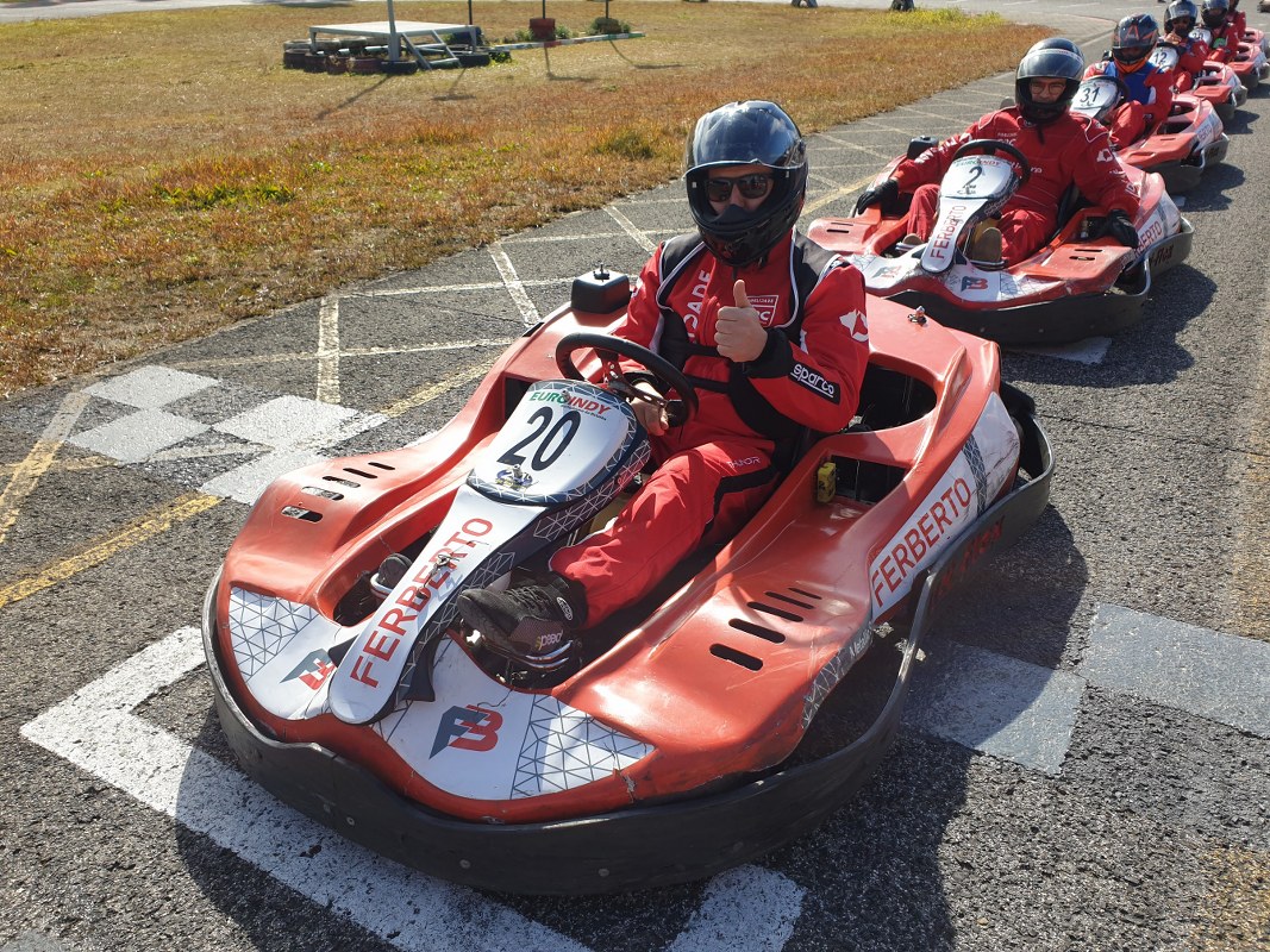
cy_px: 476
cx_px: 635
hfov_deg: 67.3
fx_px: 954
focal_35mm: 26
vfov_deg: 53.1
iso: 50
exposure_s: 1/1139
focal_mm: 4.3
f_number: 2.4
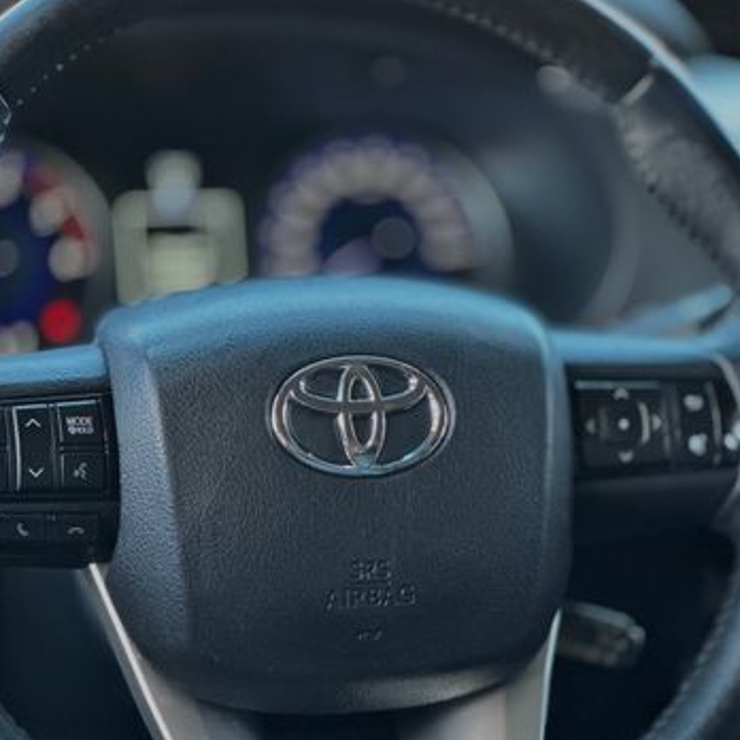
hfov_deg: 18.9
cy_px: 370
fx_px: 2225
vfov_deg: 18.9
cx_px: 359
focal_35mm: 92
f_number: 2.8
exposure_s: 1/40
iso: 320
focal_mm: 9
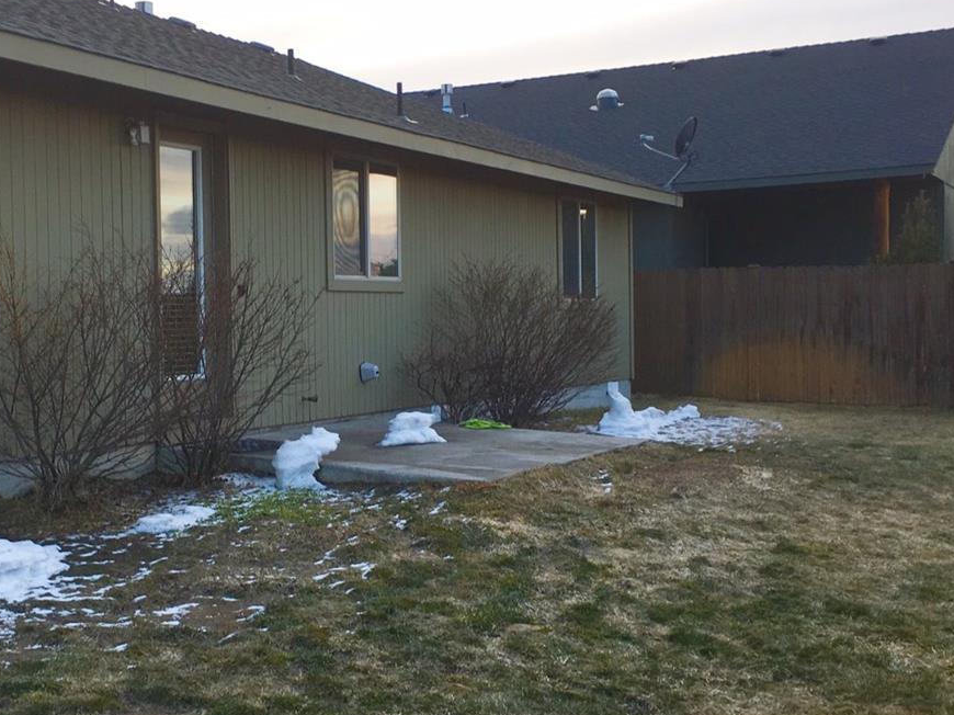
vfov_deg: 29.1
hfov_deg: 37.8
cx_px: 323
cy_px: 374
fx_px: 1378
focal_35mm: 50
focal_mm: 4.15
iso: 25
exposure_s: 1/127
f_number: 2.2
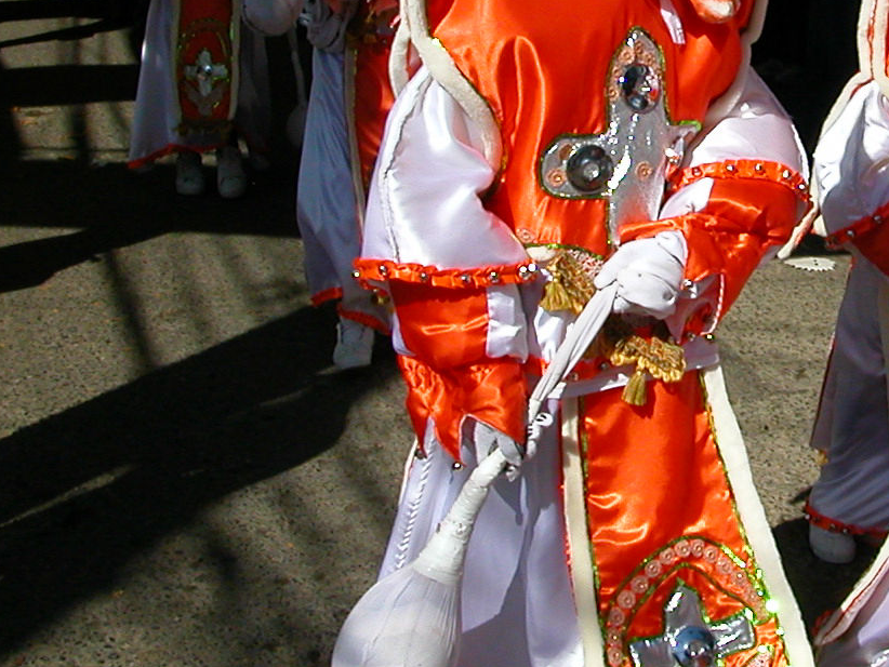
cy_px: 177
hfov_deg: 25.9
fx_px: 1850
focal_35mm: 72
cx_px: 844
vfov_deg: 20.3
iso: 100
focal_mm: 5.6
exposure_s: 1/1142
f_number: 4.5
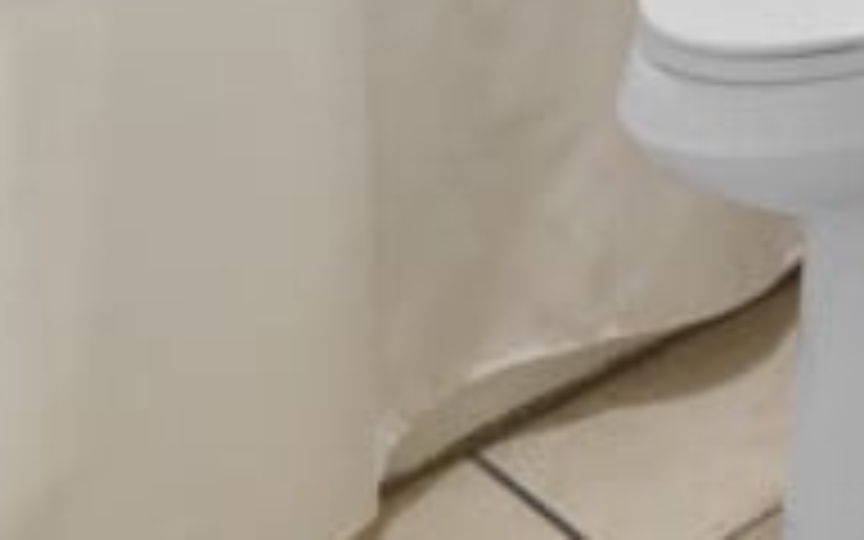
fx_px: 2143
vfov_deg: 10.2
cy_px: -1120
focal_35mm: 91
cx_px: 1994
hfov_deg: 15.1
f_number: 4.5
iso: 100
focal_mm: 10
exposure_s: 1/2
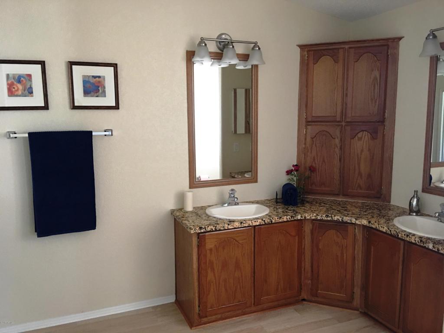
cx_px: 222
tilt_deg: -7.2
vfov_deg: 48.2
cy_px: 166
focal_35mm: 29
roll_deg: +0.1
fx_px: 372
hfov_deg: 61.7
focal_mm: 4.15
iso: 100
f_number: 2.2
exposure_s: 1/8
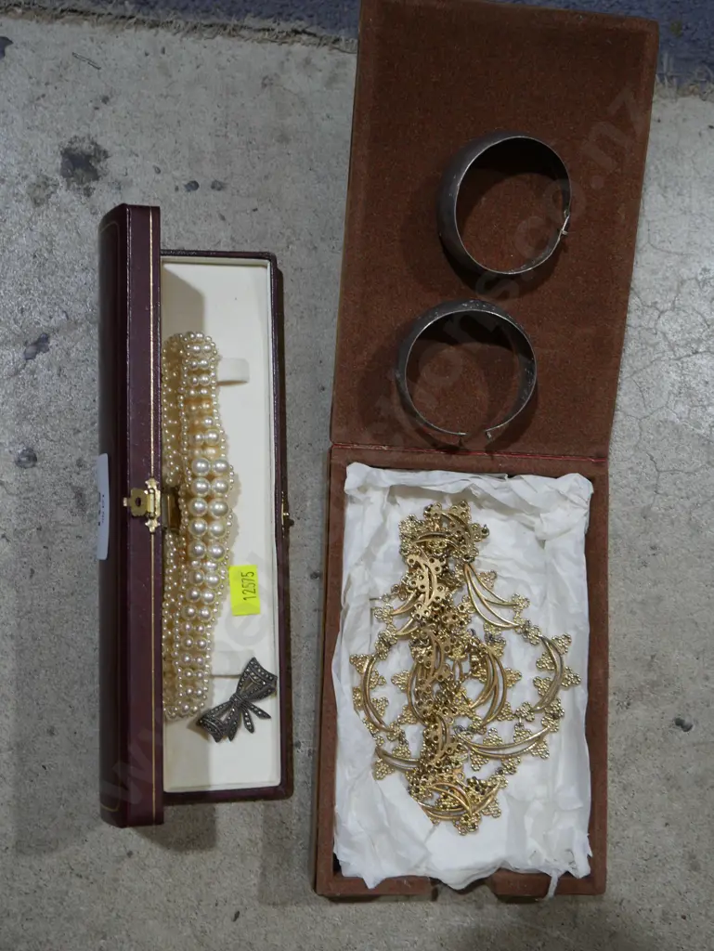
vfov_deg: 46.8
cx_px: 357
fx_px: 1099
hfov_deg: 36.0
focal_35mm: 40
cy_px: 476
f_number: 4.5
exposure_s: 1/60
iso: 200
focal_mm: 20
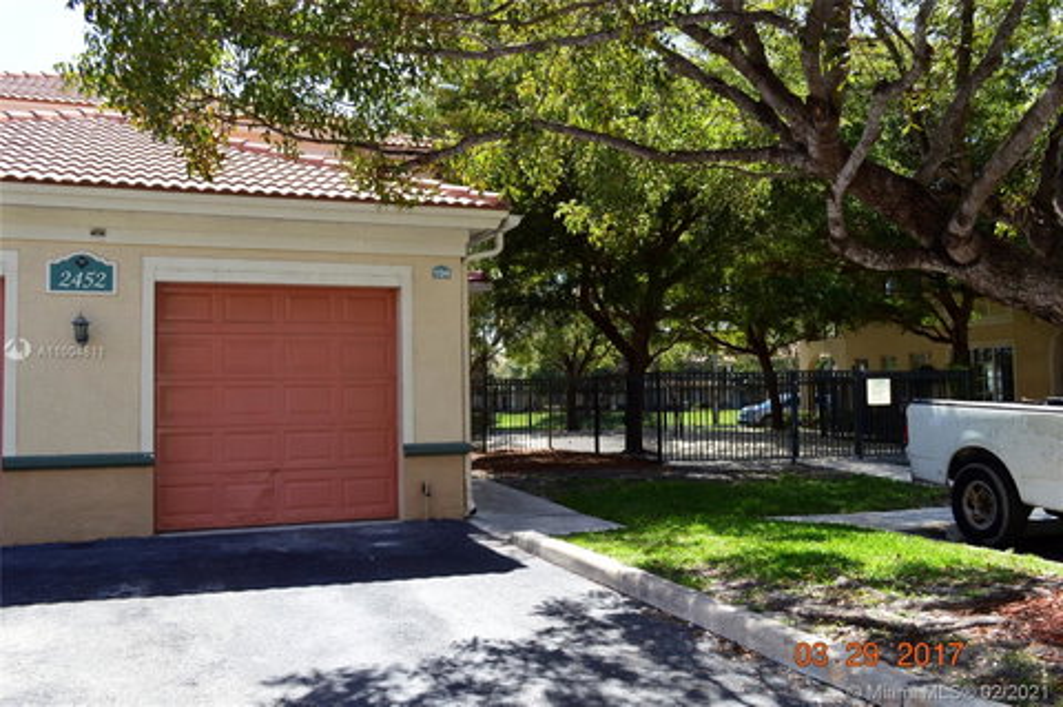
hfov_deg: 57.3
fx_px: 973
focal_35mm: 33
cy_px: 354
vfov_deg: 39.9
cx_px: 532
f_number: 7.1
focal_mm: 22
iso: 200
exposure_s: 1/200
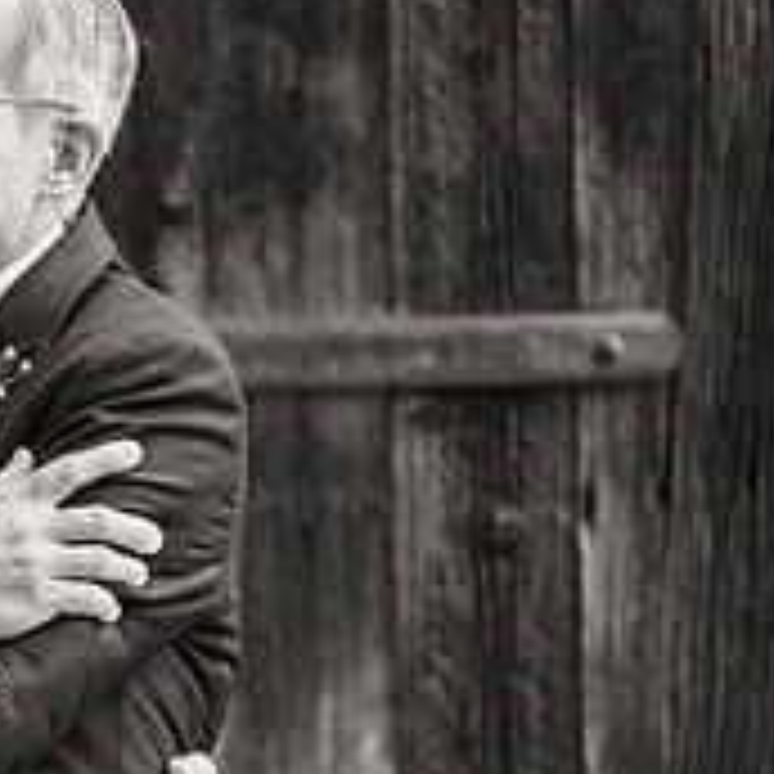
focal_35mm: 515
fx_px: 13028
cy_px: 556
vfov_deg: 3.4
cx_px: -158
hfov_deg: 3.4
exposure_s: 1/250
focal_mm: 180
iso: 800
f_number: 3.5
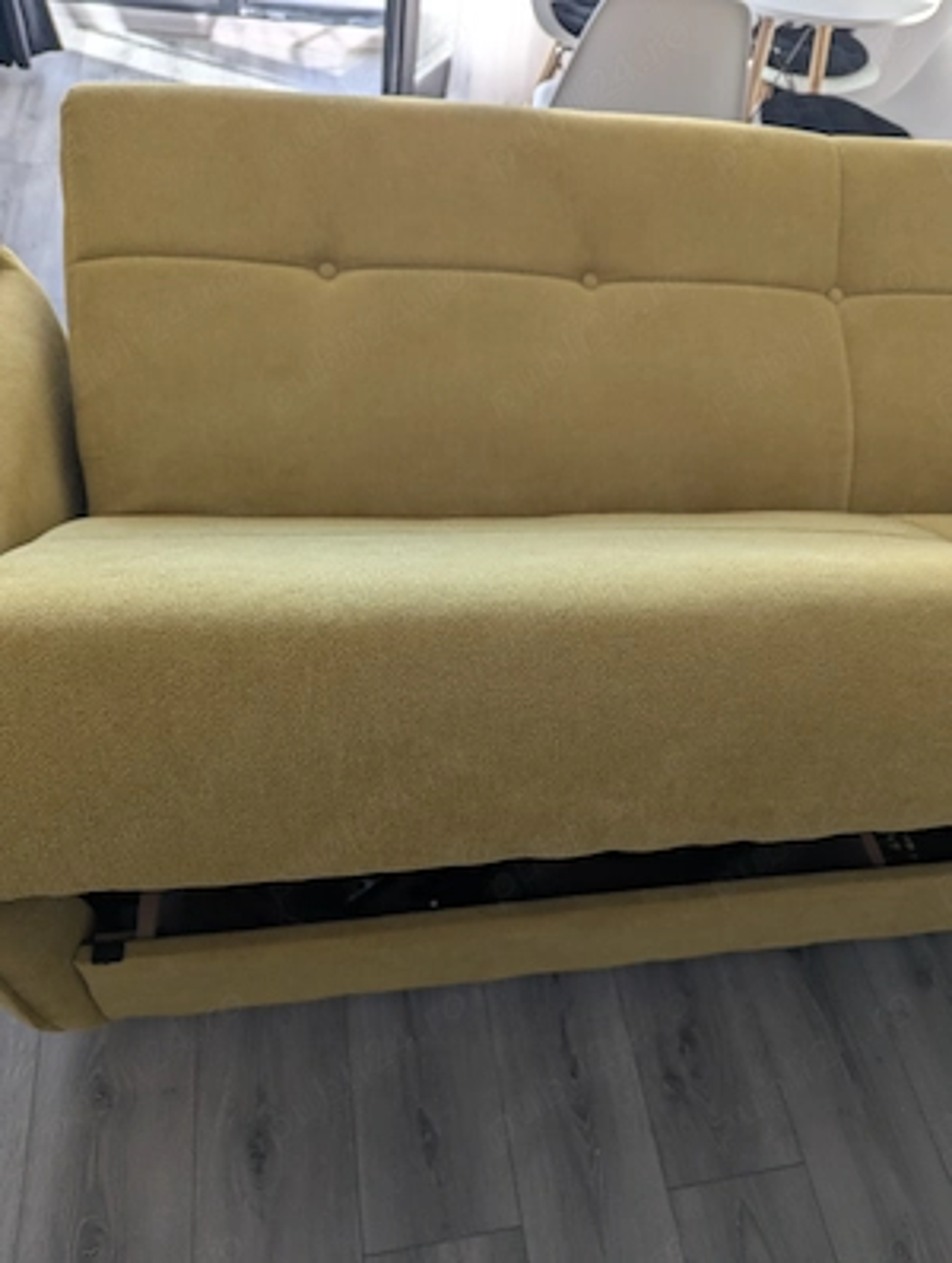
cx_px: 476
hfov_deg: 57.0
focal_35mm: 24
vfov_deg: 71.5
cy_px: 632
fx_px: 877
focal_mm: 6.81
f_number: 1.85
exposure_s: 1/72.3
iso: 44
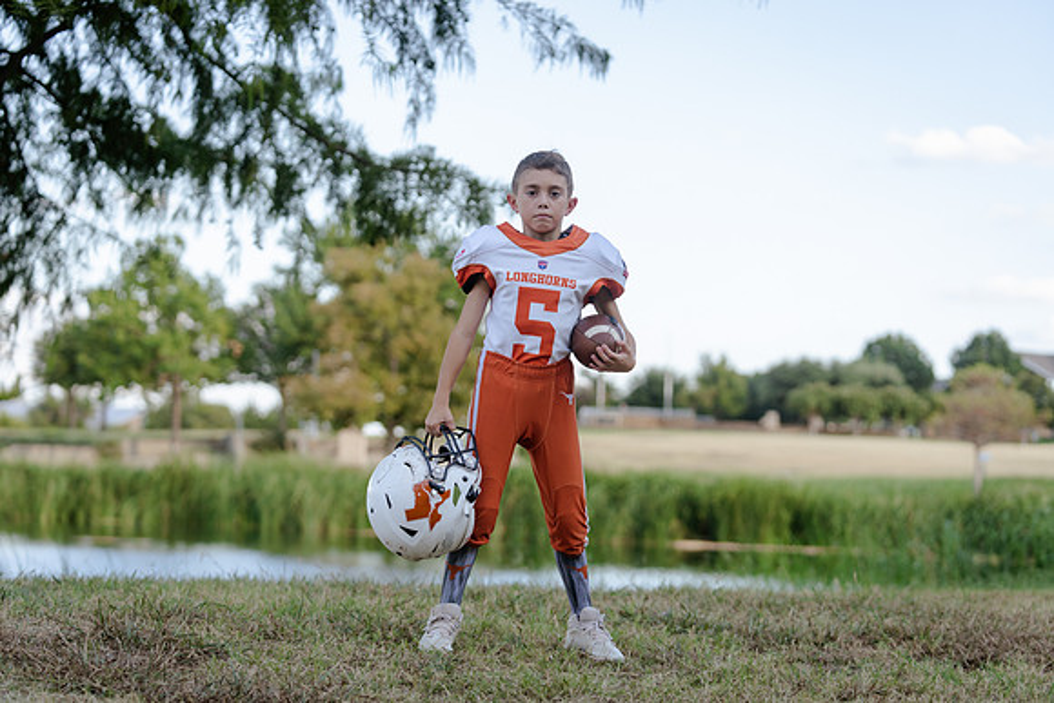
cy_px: 352
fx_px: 2255
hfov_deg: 26.3
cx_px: 527
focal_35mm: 77
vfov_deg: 17.7
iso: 125
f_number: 3.2
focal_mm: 77
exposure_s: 1/320
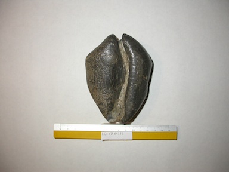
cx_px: 114
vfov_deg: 37.7
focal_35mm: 38
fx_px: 251
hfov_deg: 49.0
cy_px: 86
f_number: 2.6
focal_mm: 7.85
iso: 100
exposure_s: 1/60
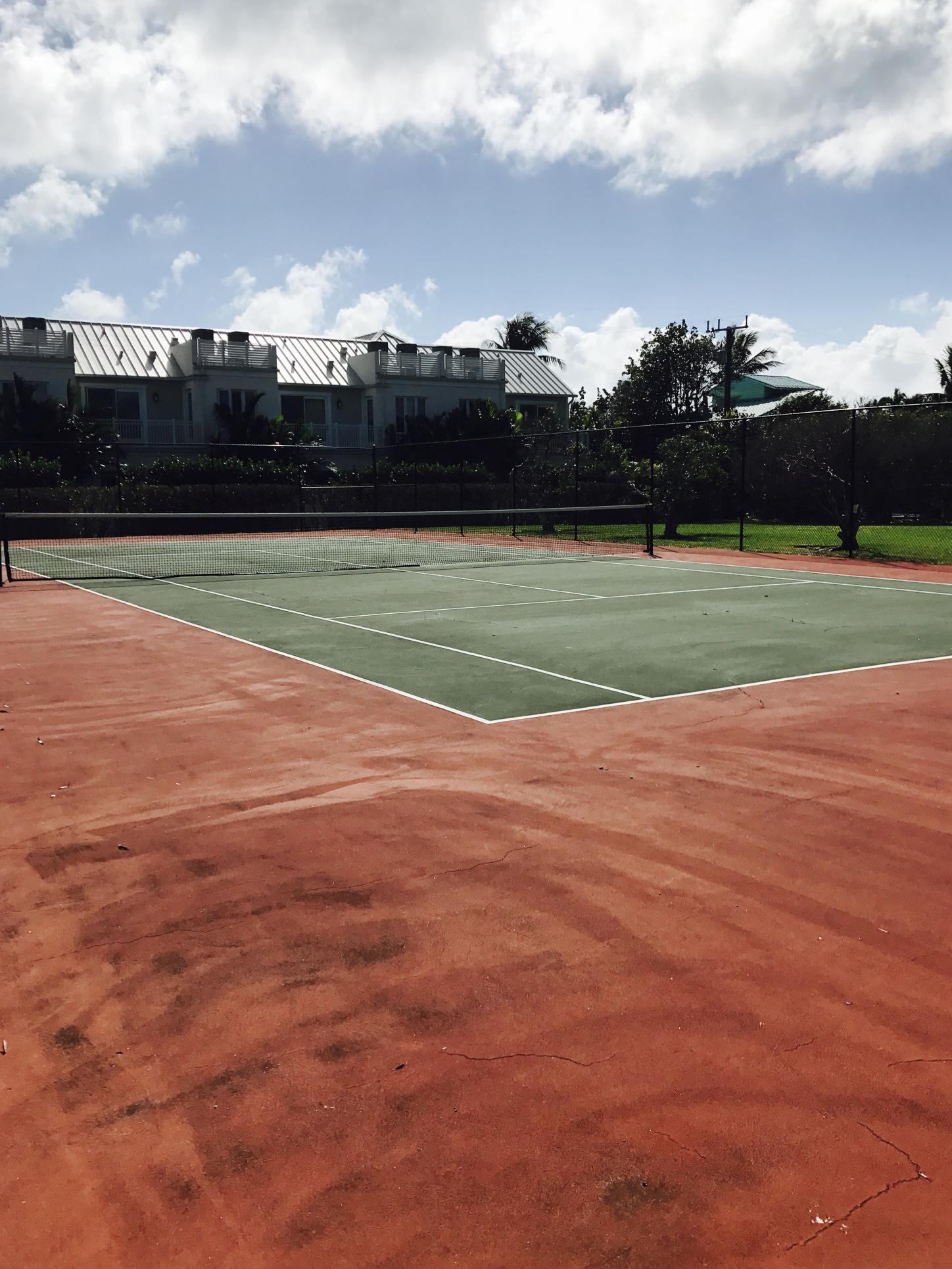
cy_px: 616
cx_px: 472
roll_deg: +0.4
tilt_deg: -5.5
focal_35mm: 29
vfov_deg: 61.7
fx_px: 1064
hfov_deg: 48.2
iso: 25
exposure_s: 1/7407
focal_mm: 3.99
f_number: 1.8
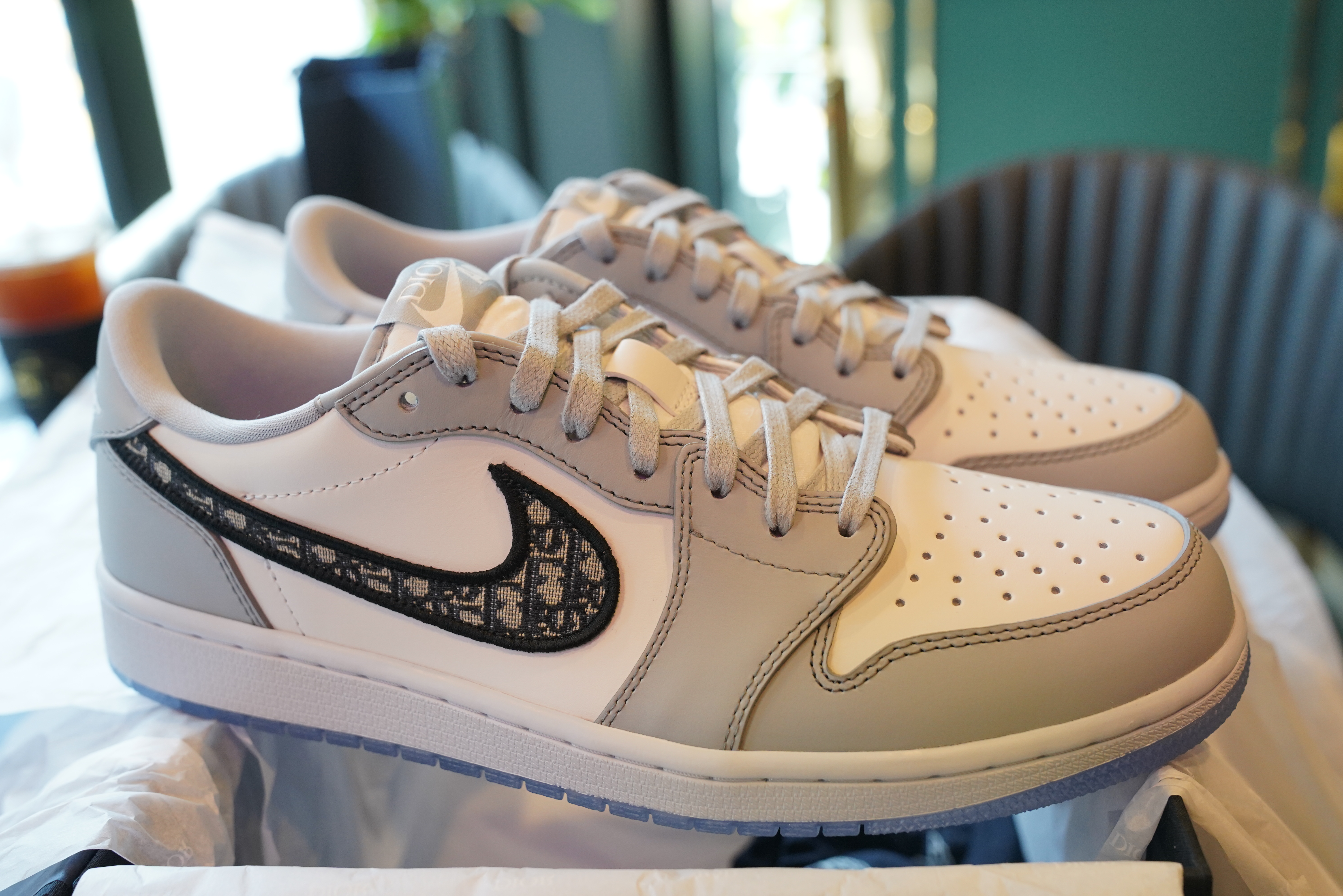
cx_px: 672
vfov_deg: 34.2
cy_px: 448
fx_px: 1455
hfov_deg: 49.6
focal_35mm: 39
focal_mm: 39
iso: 2000
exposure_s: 1/200
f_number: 5
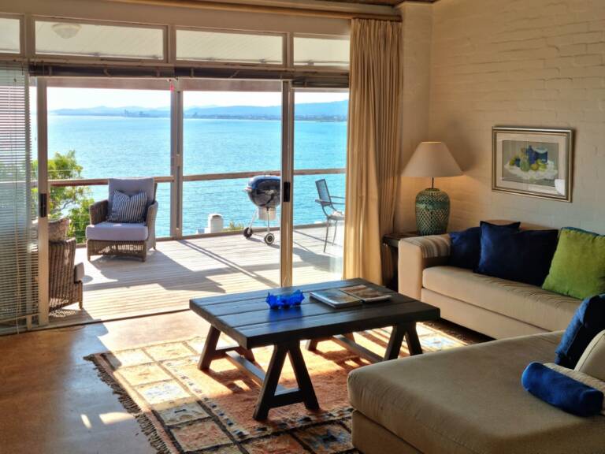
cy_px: 227
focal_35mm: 27
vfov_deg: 51.4
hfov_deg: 65.3
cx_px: 302
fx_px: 472
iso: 25
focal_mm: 5.9
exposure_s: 1/385
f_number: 2
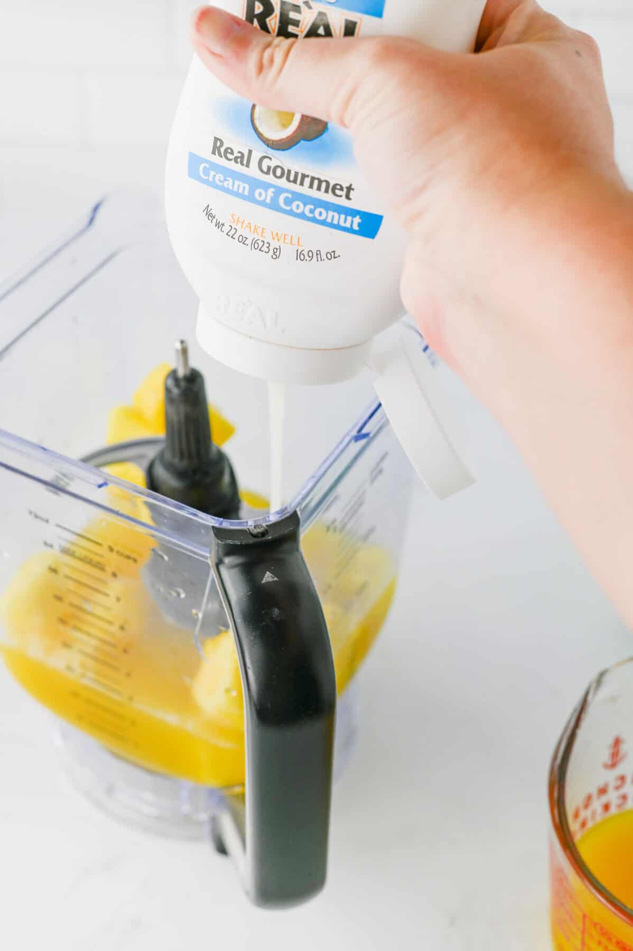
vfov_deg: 39.6
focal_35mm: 50
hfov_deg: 27.0
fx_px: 1320
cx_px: 316
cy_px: 476
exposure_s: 1/80
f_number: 6.3
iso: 125
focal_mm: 50
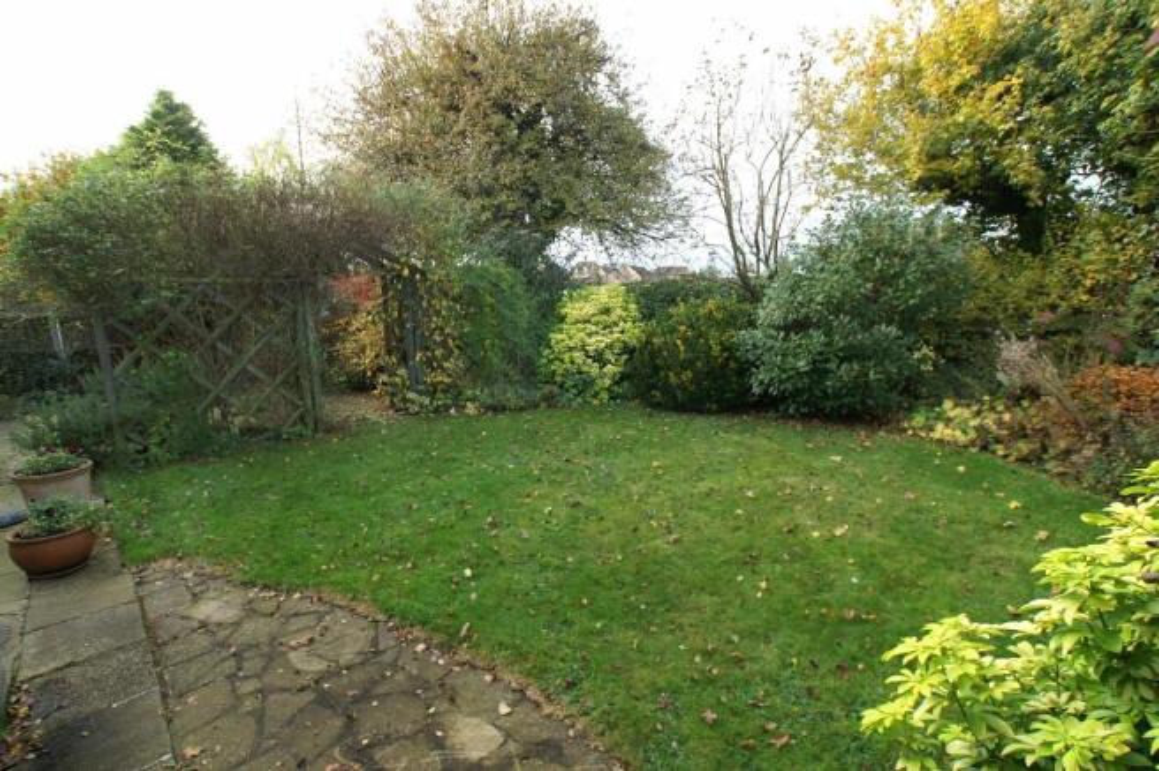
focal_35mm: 16
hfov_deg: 95.0
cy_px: 386
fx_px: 531
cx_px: 580
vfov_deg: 71.9
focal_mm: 11
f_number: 6.3
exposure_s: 1/50
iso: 100
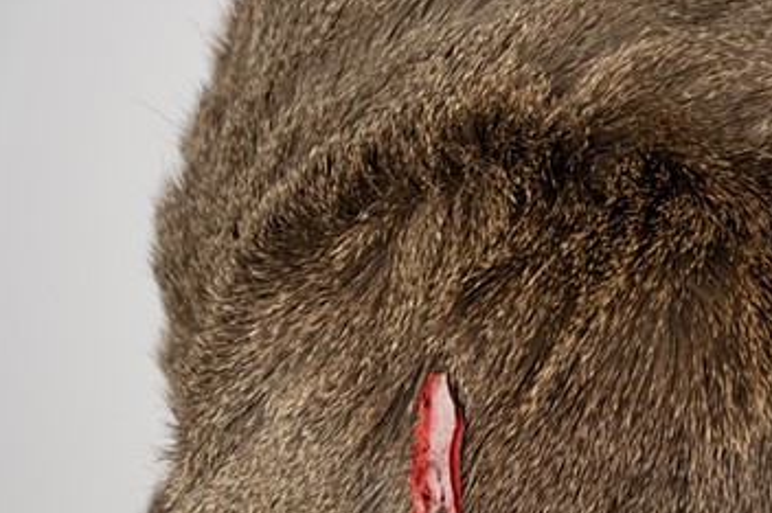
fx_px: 3471
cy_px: 384
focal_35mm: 162
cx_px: 691
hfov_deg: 12.6
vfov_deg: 8.4
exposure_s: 1/160
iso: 100
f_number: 7.1
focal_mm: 89
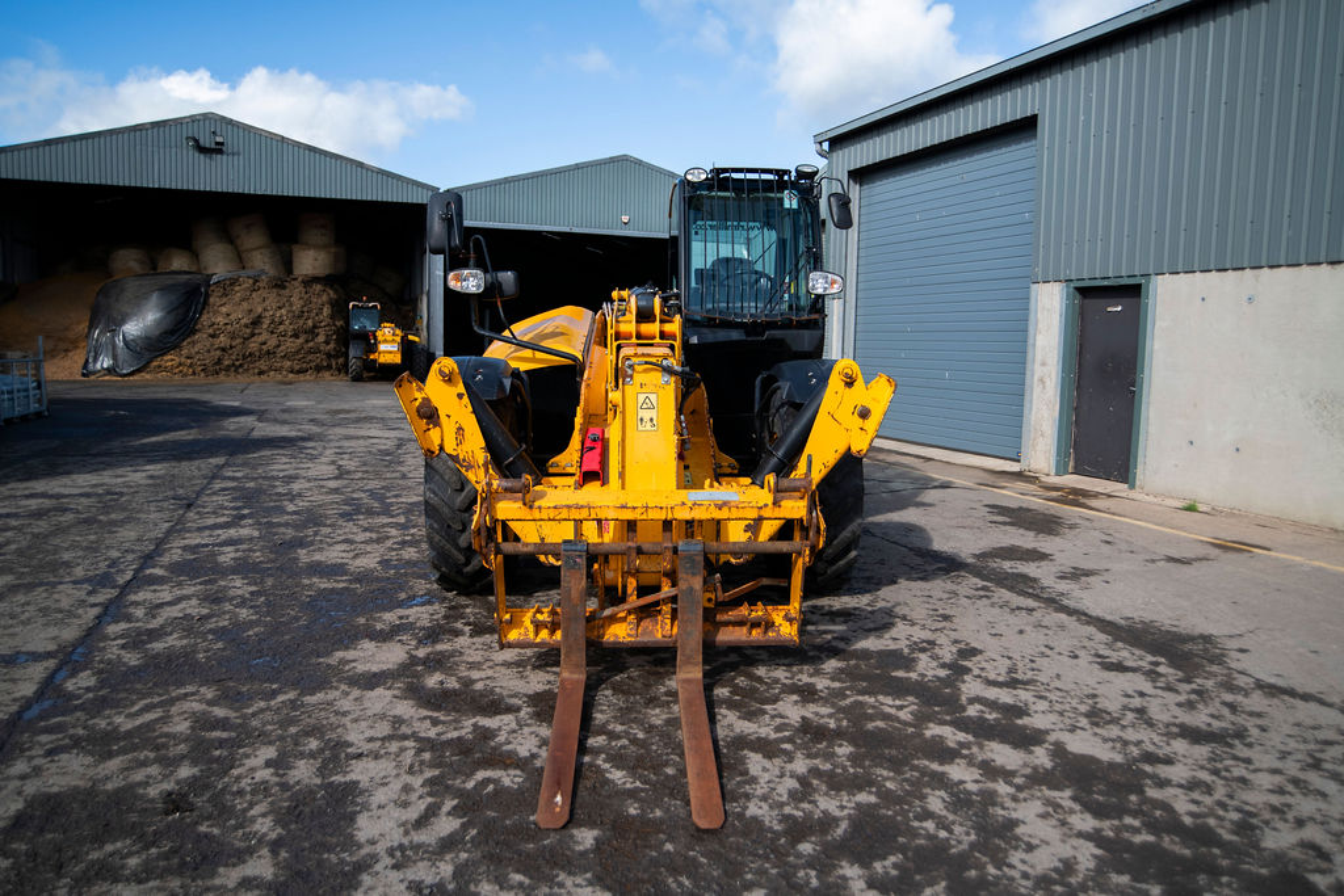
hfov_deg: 69.4
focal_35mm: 26
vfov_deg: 49.6
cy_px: 448
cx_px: 672
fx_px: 971
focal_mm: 26
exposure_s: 1/1250
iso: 250
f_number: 5
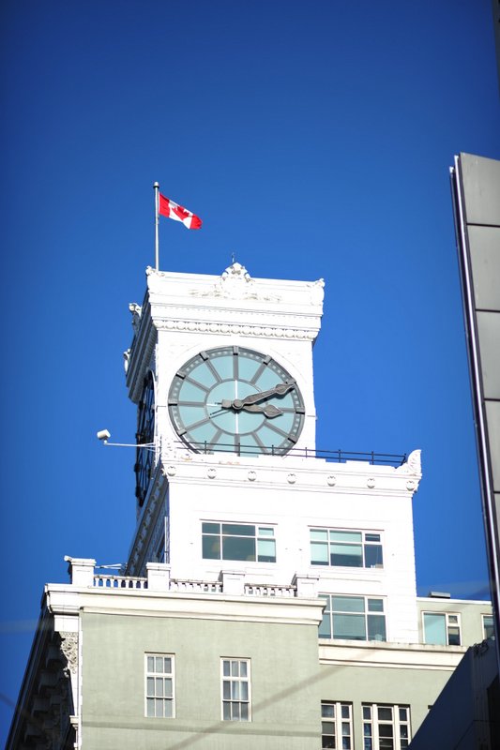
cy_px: 375
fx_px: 2813
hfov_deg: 10.2
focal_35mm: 135
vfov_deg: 15.2
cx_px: 250
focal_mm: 135
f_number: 2
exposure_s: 1/5000
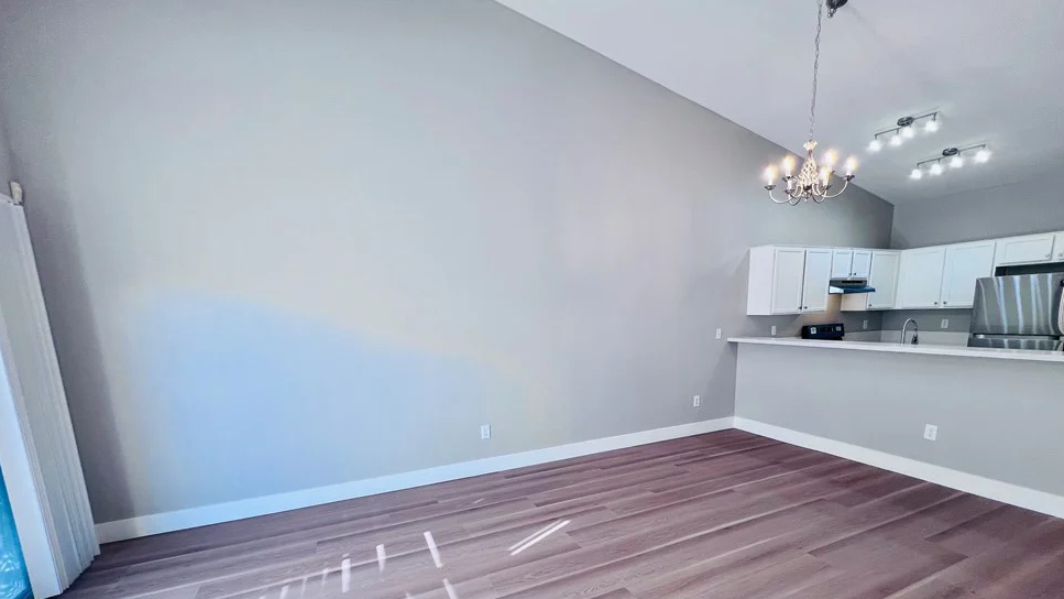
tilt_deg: -10.6
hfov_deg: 103.0
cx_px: 548
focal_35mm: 15
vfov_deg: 68.7
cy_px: 395
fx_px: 423
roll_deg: +1.1
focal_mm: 1.57
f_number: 1.8
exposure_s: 1/120
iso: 80
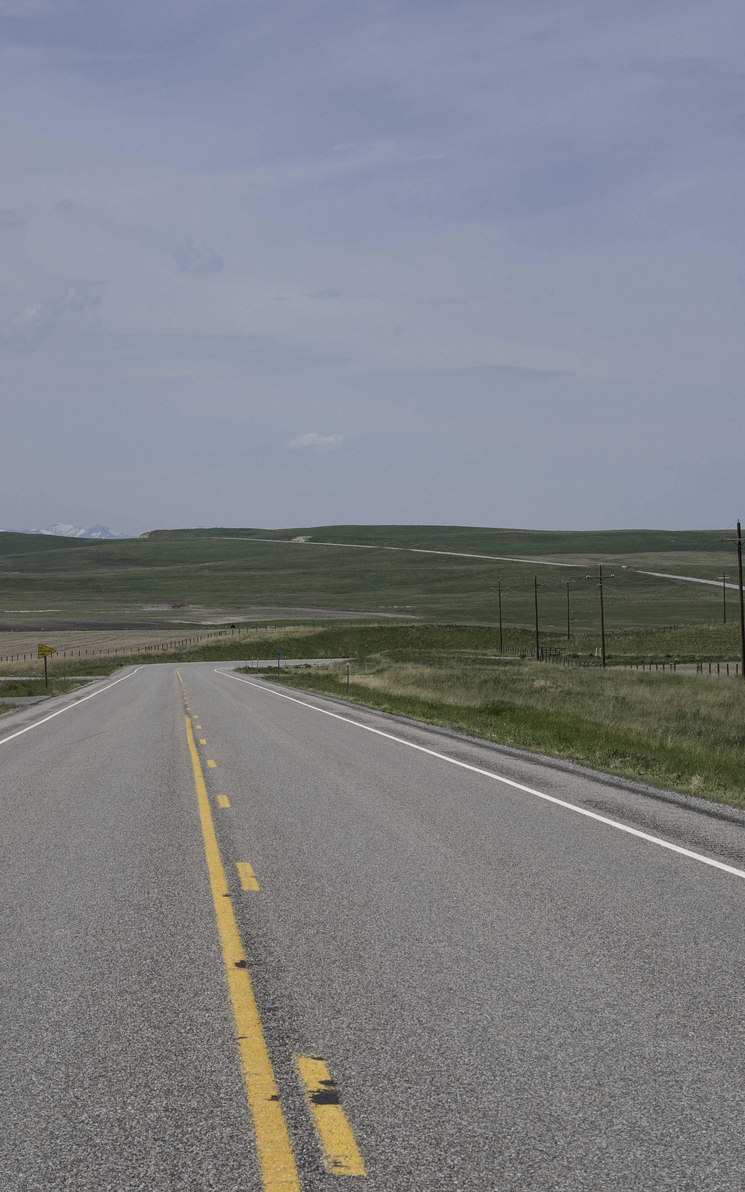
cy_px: 597
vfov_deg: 20.6
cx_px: 273
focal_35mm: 101
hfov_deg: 12.9
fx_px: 3281
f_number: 11
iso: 320
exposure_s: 1/640
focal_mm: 66
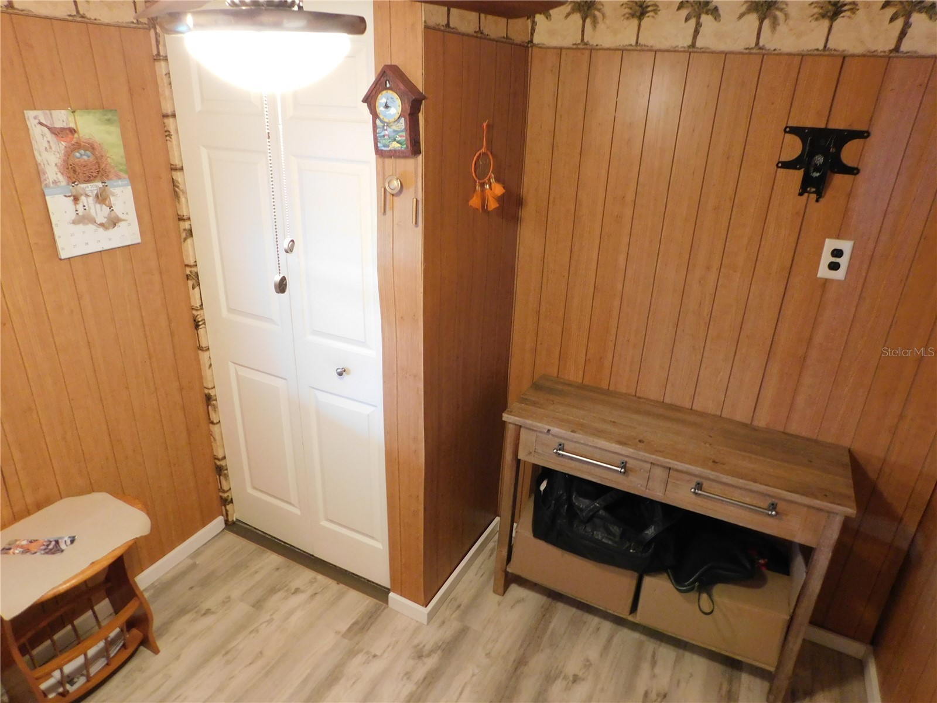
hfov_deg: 73.9
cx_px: 468
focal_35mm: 23
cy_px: 352
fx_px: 623
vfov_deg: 58.9
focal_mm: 4
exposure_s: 1/10
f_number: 3
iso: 400
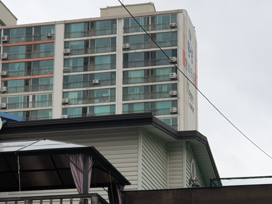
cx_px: 143
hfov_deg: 22.5
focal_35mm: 87
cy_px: 167
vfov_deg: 16.8
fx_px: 684
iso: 100
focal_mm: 6
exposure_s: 1/434
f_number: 2.4
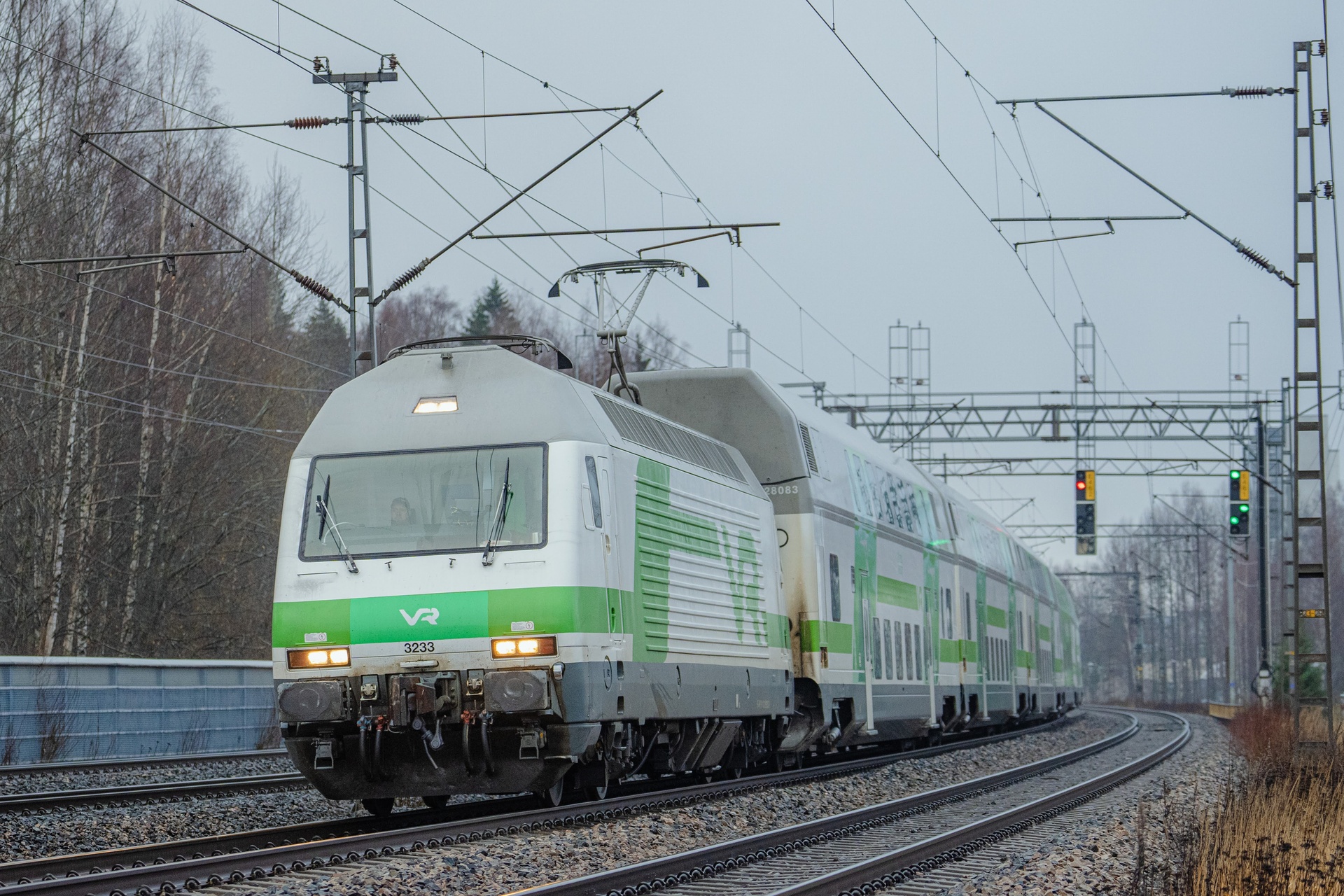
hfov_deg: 16.6
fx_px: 4613
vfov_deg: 11.1
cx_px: 597
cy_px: 482
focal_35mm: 124
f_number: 2.8
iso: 1600
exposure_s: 1/1000
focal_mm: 80
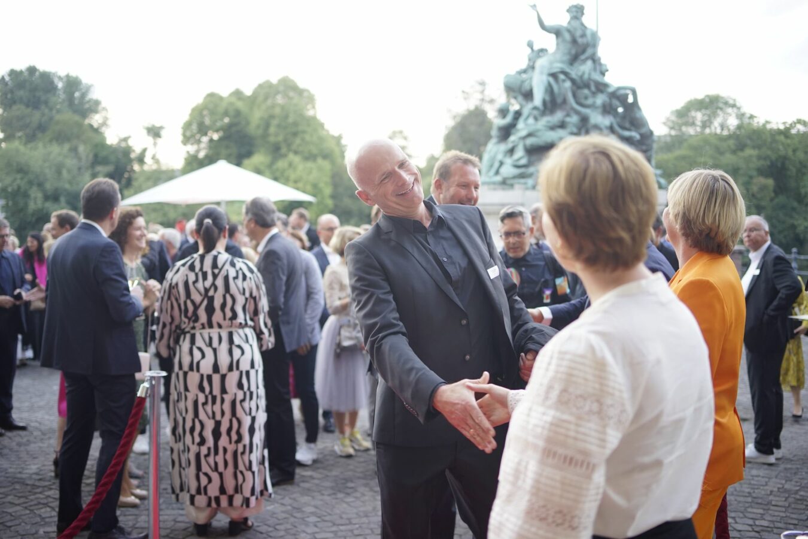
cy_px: 270
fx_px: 785
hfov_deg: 54.4
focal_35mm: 35
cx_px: 404
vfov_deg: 37.9
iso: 400
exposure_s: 1/125
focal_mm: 35
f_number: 2
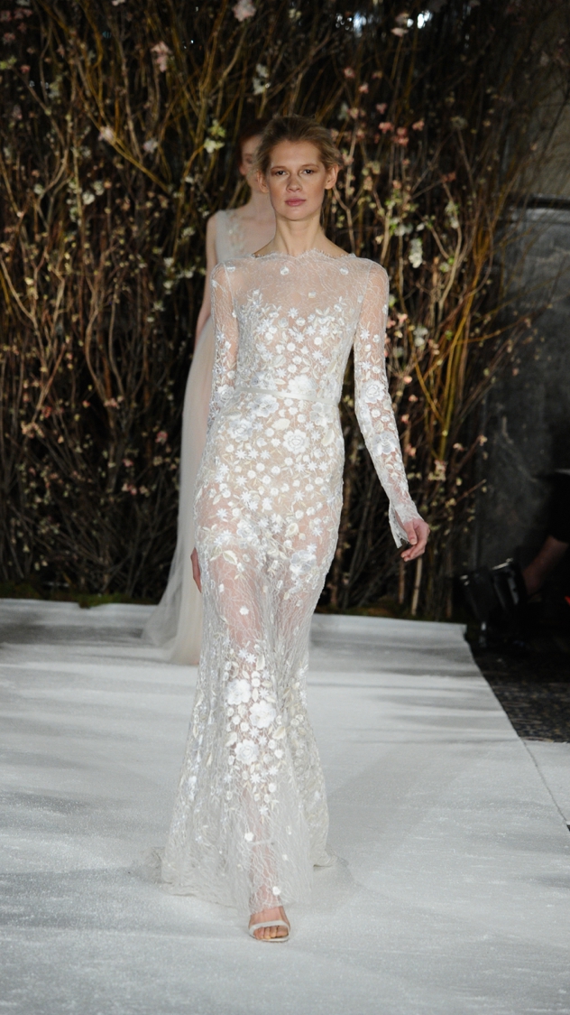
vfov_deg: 11.4
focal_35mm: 189
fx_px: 5080
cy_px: 507
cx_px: 262
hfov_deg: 6.4
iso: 3200
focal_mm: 180
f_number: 5.6
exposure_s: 1/400
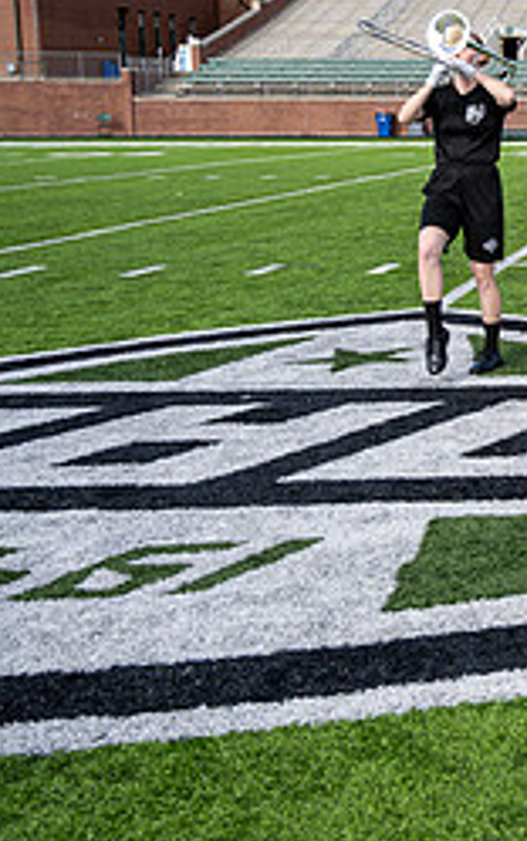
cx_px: 905
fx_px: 1308
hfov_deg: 18.6
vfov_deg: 35.2
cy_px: 258
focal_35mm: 57
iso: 80
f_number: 4.5
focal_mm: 24
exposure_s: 1/250
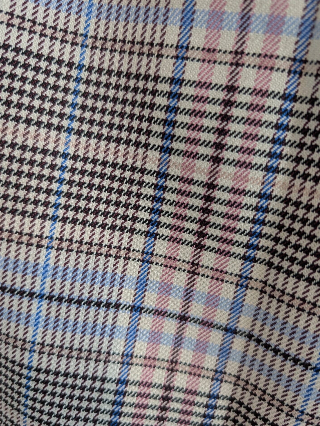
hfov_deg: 53.2
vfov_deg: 67.2
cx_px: 161
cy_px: 217
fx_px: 320
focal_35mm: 26
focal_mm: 6.9
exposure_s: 1/120
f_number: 1.68
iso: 349
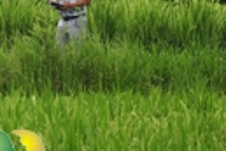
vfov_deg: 2.3
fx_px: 3822
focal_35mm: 609
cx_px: -182
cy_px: -46
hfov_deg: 3.4
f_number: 6.3
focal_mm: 105
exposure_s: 1/640
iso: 200
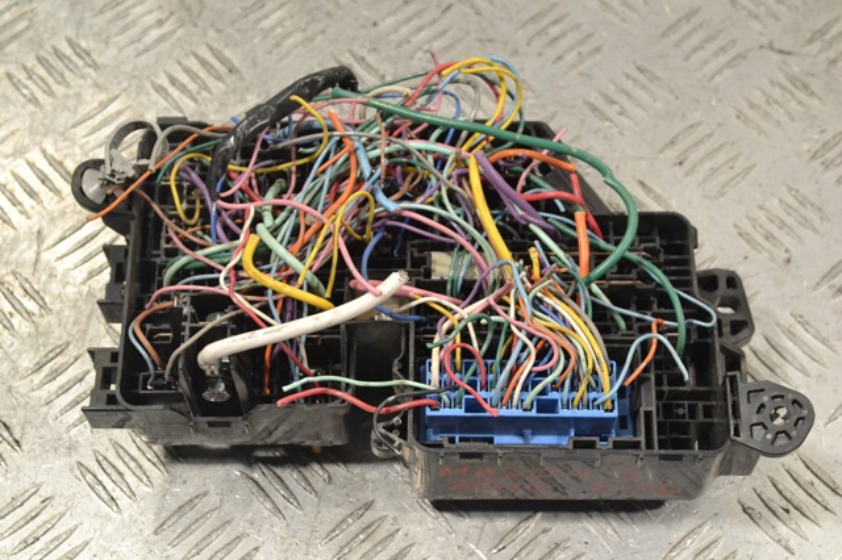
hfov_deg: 28.1
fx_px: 1683
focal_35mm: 72
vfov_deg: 18.9
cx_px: 421
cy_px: 280
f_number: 8
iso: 3200
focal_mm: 48
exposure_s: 1/250
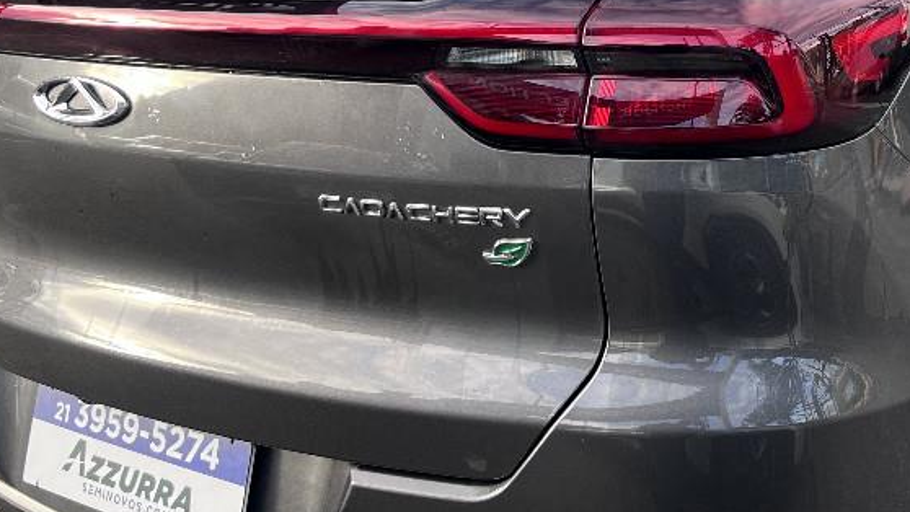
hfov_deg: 38.6
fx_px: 1255
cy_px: 165
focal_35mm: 52
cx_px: 709
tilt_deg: -16.9
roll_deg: +4.6
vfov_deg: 23.0
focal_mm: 5.1
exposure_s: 1/290
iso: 50
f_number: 1.6
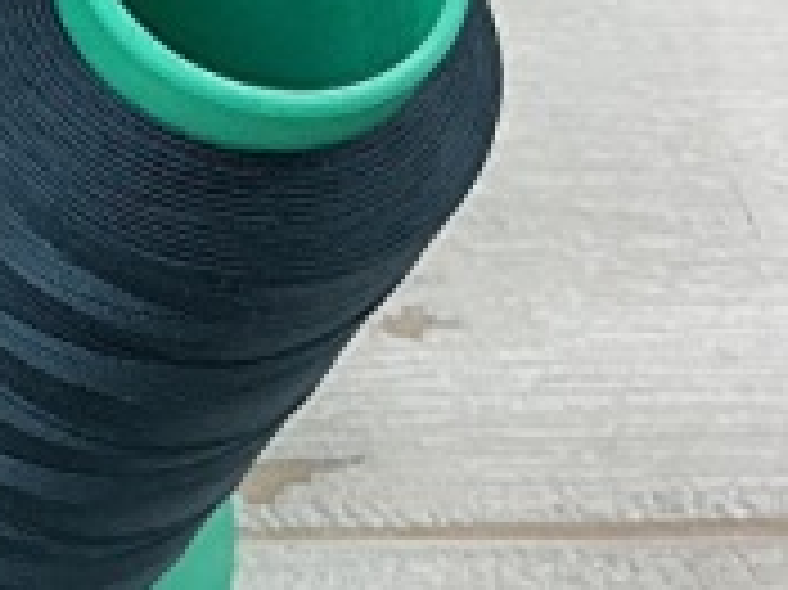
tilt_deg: -58.7
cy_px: -23
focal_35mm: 106
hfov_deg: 16.2
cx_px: -536
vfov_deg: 13.7
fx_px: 2411
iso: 50
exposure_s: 1/60
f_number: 1.8
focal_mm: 3
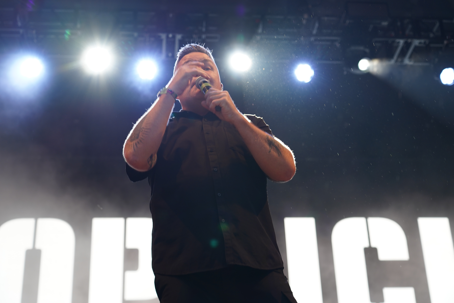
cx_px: 229
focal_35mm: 60
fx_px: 757
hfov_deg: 33.4
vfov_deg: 22.6
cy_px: 152
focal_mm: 59
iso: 640
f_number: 4
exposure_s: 1/160
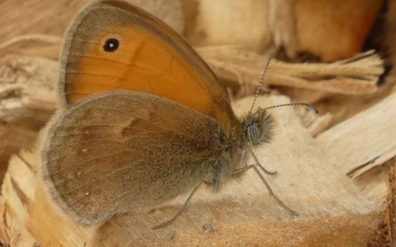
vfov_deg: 1.3
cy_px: 129
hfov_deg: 2.0
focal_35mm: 1035
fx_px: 11166
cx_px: 186
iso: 80
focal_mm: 101.4
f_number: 5.6
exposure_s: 1/125
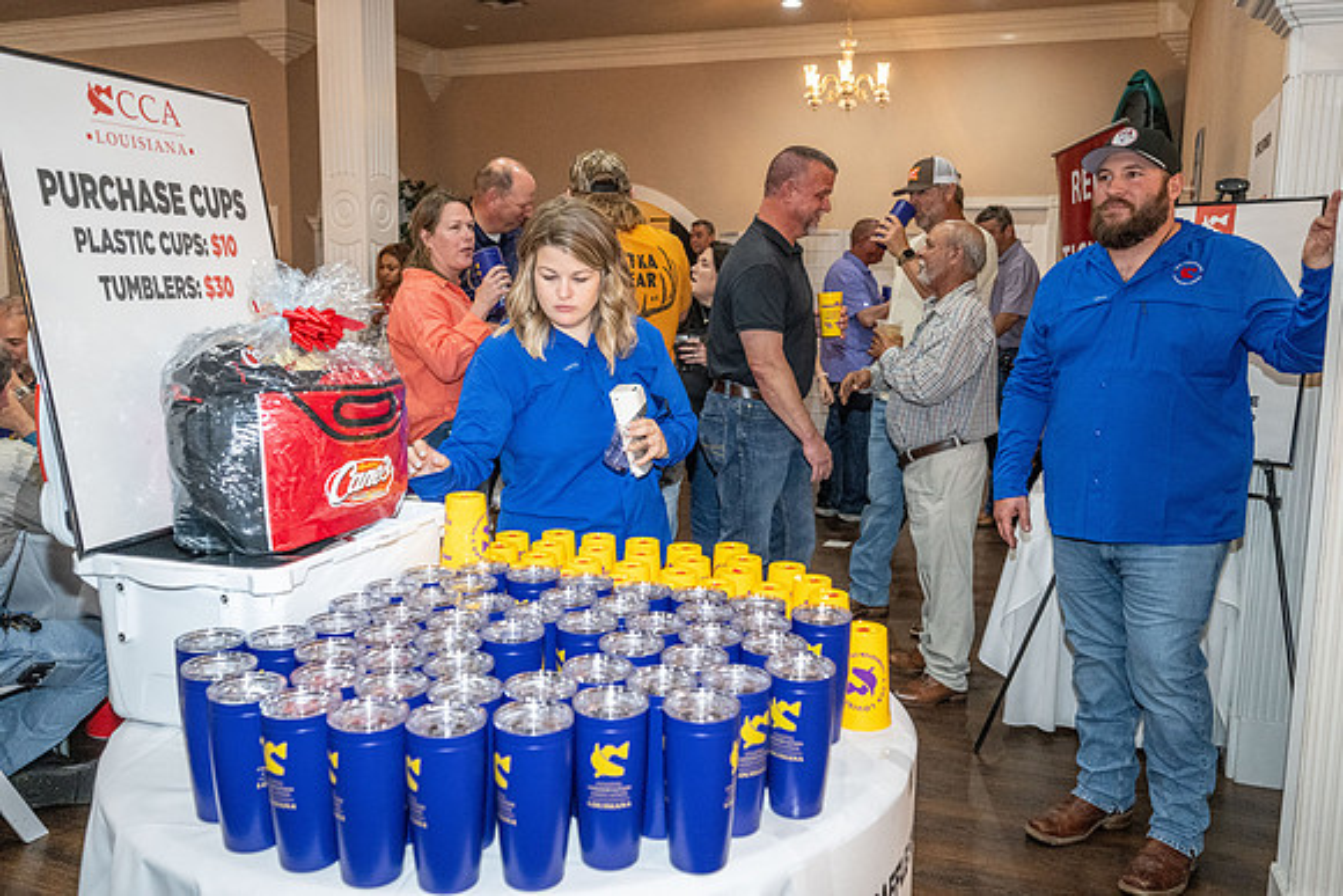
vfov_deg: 45.0
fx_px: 1082
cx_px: 672
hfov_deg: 63.6
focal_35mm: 29
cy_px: 448
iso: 4000
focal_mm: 29
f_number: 4
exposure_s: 1/200
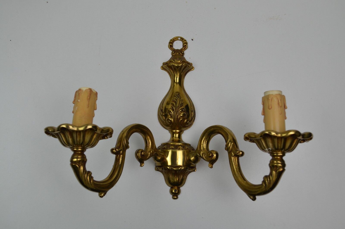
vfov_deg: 31.8
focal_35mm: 42
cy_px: 114
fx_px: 402
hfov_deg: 46.5
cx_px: 172
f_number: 5.6
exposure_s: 1/125
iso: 320
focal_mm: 28
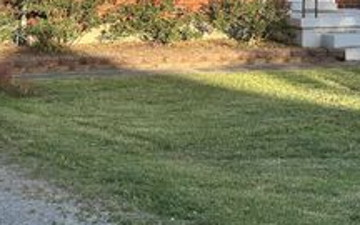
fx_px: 1158
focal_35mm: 118
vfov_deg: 10.8
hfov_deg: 17.6
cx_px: 277
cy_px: -68
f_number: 1.78
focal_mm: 6.86
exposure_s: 1/962
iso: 64
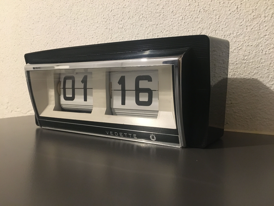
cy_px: 103
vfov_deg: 48.2
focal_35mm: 29
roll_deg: +0.2
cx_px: 137
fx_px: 230
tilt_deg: -3.1
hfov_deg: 61.7
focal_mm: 4.15
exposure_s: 1/17
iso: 320
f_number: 2.2
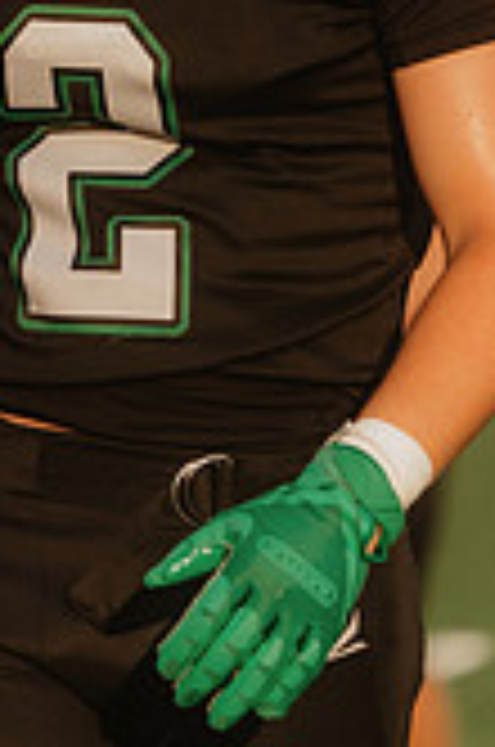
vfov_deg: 3.9
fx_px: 10935
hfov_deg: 2.6
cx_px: 191
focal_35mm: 528
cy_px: -40
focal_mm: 195
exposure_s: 1/8000
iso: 1000
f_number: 2.8
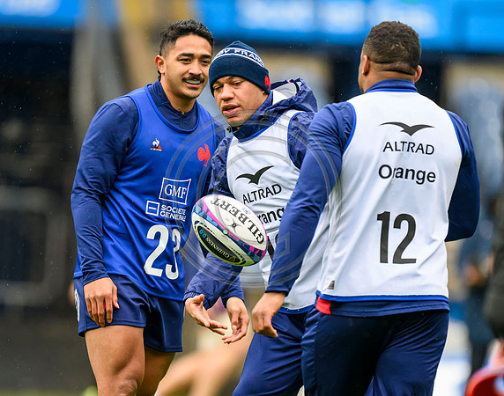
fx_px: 11814
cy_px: 253
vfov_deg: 1.9
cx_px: 215
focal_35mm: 797
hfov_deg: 2.4
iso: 2500
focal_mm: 560
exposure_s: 1/1000
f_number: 4
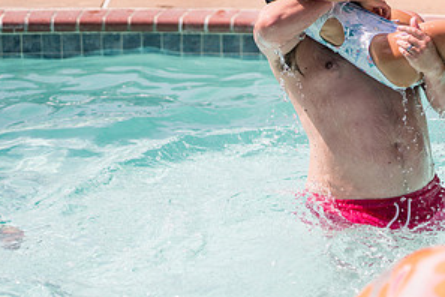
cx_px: 414
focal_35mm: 166
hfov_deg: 12.3
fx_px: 2052
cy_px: 118
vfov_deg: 8.3
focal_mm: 85
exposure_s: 1/6400
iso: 200
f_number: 2.2
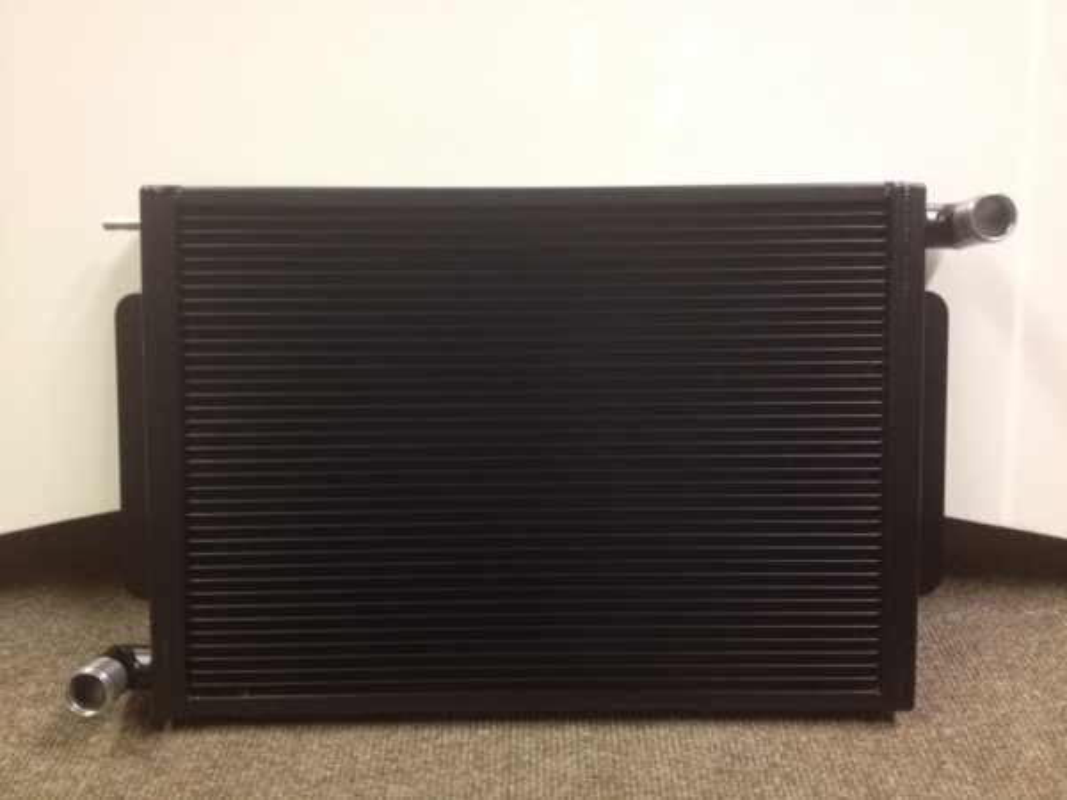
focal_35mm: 35
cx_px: 534
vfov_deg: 40.7
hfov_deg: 52.6
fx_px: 1079
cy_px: 400
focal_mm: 4.3
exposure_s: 1/20
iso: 160
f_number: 2.4
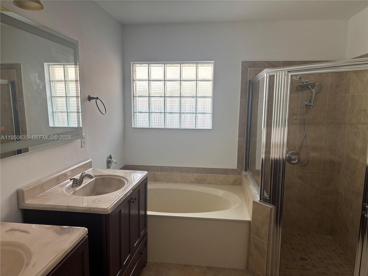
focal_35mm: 26
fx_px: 276
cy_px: 138
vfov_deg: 53.1
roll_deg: -0.8
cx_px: 184
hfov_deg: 67.3
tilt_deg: -8.1
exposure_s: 1/121
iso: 64
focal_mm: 5.96
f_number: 1.6
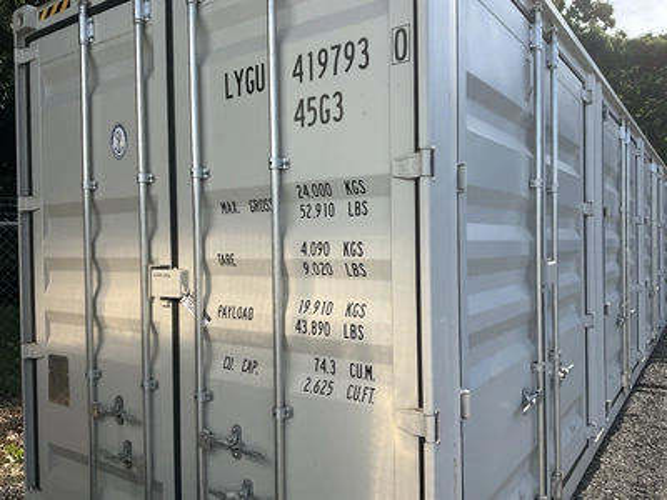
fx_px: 559
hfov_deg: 61.7
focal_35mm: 29
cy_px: 250
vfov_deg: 48.2
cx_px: 334
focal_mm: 3
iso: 25
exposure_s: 1/1342
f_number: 1.8
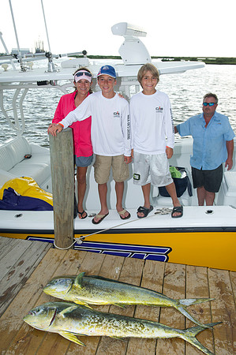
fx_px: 315
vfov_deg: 58.8
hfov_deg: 41.0
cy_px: 178
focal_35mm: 32
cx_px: 118
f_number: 6.3
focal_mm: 32
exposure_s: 1/200
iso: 200
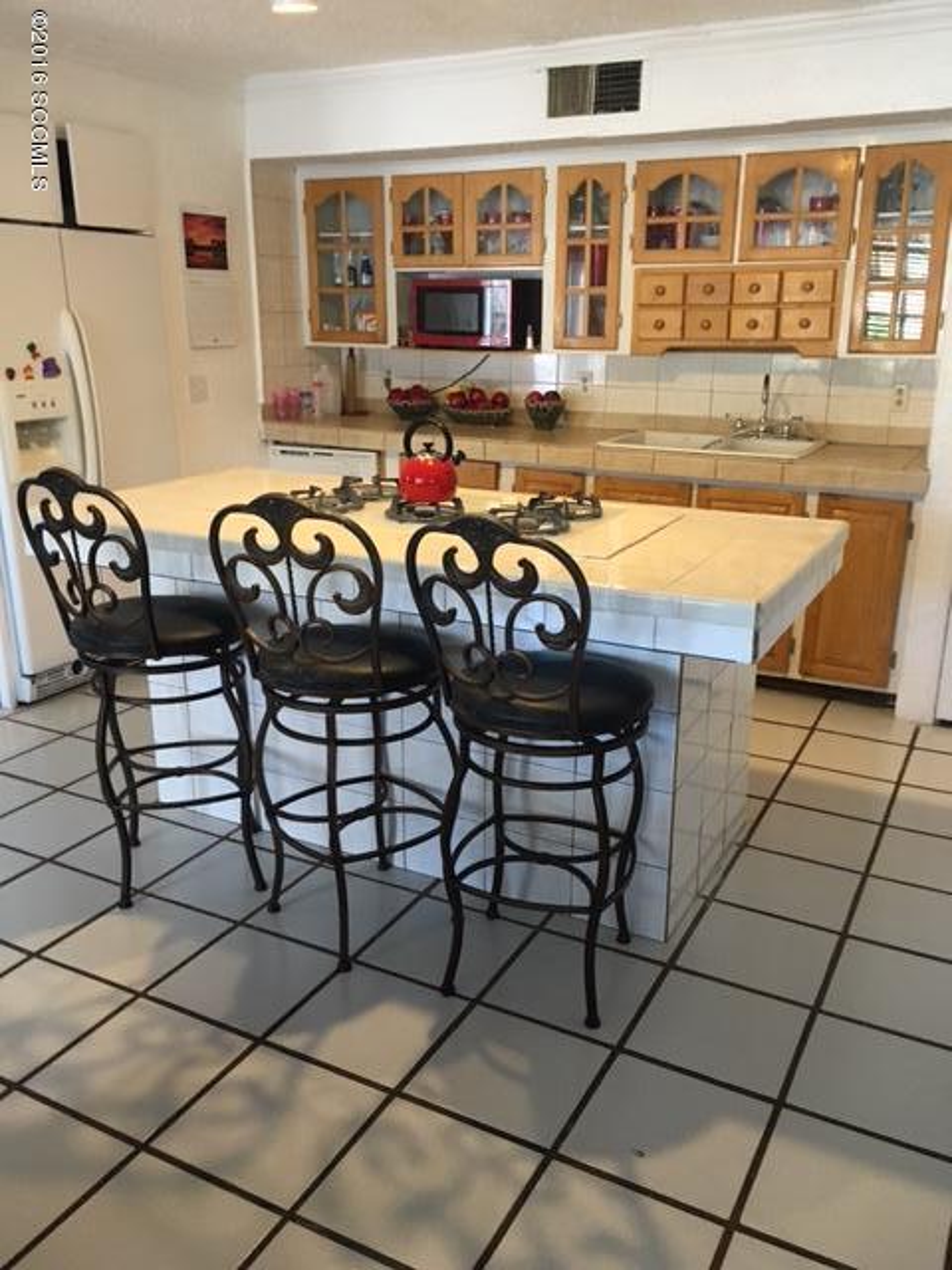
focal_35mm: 29
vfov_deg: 61.7
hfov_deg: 48.2
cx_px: 476
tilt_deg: -16.9
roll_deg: +0.3
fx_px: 1063
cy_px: 635
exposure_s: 1/30
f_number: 2.2
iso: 125
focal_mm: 4.15
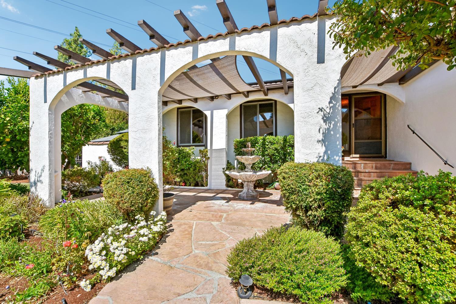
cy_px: 152
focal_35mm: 15
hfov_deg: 100.4
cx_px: 228
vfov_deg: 77.3
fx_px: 190
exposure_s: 1/320
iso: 100
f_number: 8
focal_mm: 10
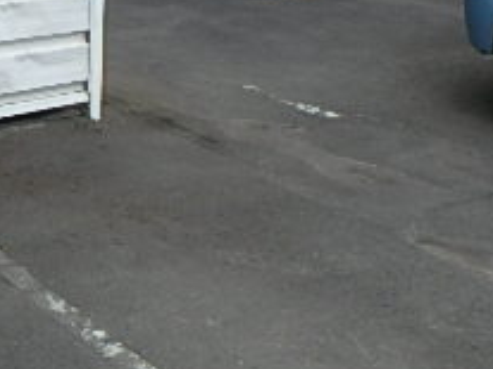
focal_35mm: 65
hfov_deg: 24.4
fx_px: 925
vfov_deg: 21.4
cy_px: -33
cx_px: -214
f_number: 3.5
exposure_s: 1/250
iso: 125
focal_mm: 3.7
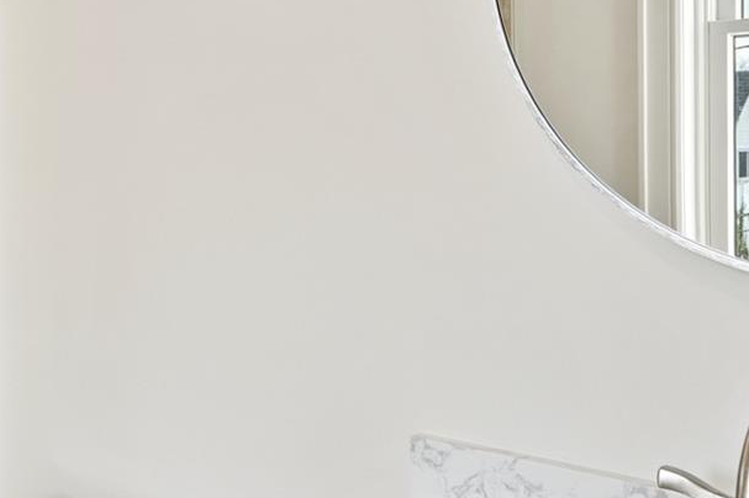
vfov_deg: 24.6
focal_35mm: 54
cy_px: 87
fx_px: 1123
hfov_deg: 35.8
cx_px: 157
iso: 160
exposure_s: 1/10
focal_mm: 16
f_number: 5
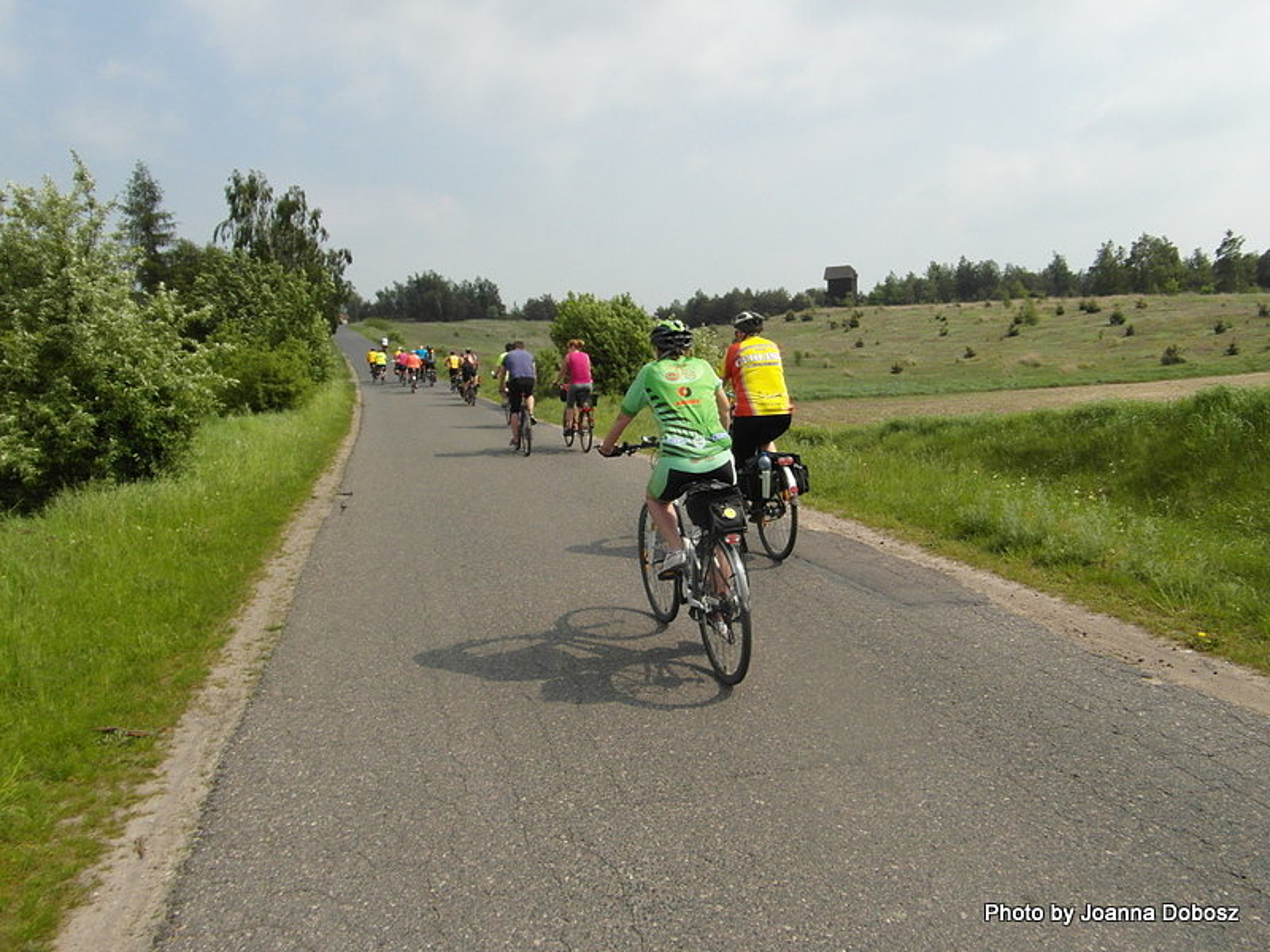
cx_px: 635
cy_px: 476
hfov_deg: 71.6
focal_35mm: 24
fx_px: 881
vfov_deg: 56.8
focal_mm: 4
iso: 100
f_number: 3.6
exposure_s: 1/1000
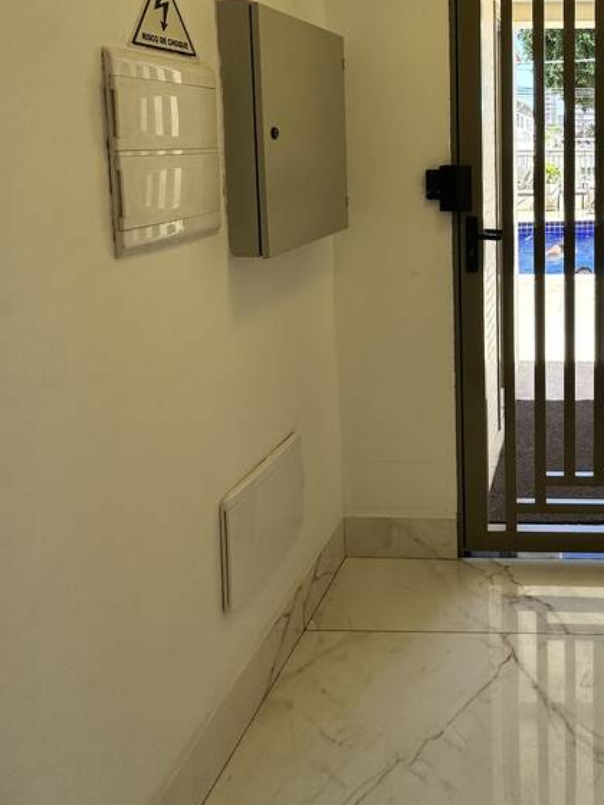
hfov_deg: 45.0
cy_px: 196
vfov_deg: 61.4
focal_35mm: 27
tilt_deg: -6.2
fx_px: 628
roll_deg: +0.3
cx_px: 578
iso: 40
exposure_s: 1/161
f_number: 2.2
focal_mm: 2.22
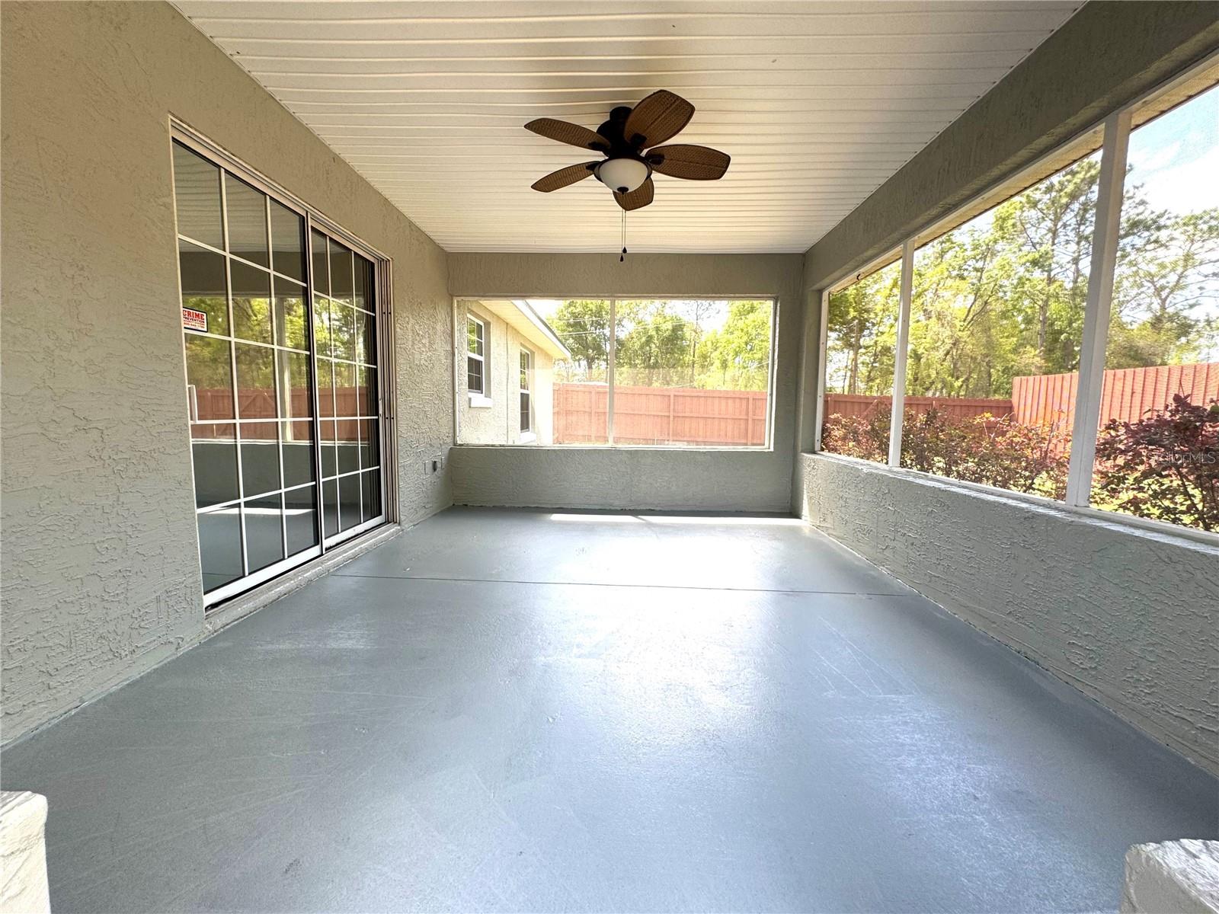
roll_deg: -1.3
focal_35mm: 14
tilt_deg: -5.6
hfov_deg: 102.1
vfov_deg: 85.7
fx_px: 493
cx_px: 610
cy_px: 457
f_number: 2.2
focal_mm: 2.22
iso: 40
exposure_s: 1/99
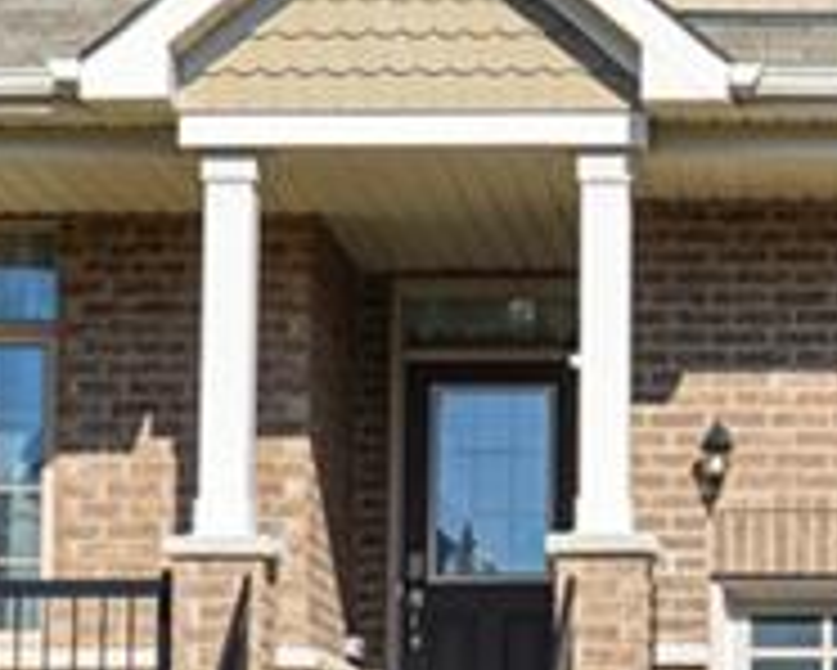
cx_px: 904
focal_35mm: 155
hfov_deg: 12.2
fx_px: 3842
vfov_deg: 10.0
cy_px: 450
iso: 100
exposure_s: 1/320
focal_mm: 20
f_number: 7.1
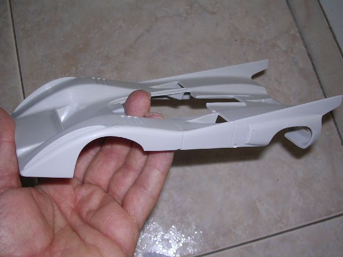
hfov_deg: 43.9
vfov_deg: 33.6
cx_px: 172
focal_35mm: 43
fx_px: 426
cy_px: 128
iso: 100
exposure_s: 1/60.1
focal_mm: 6.6
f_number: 3
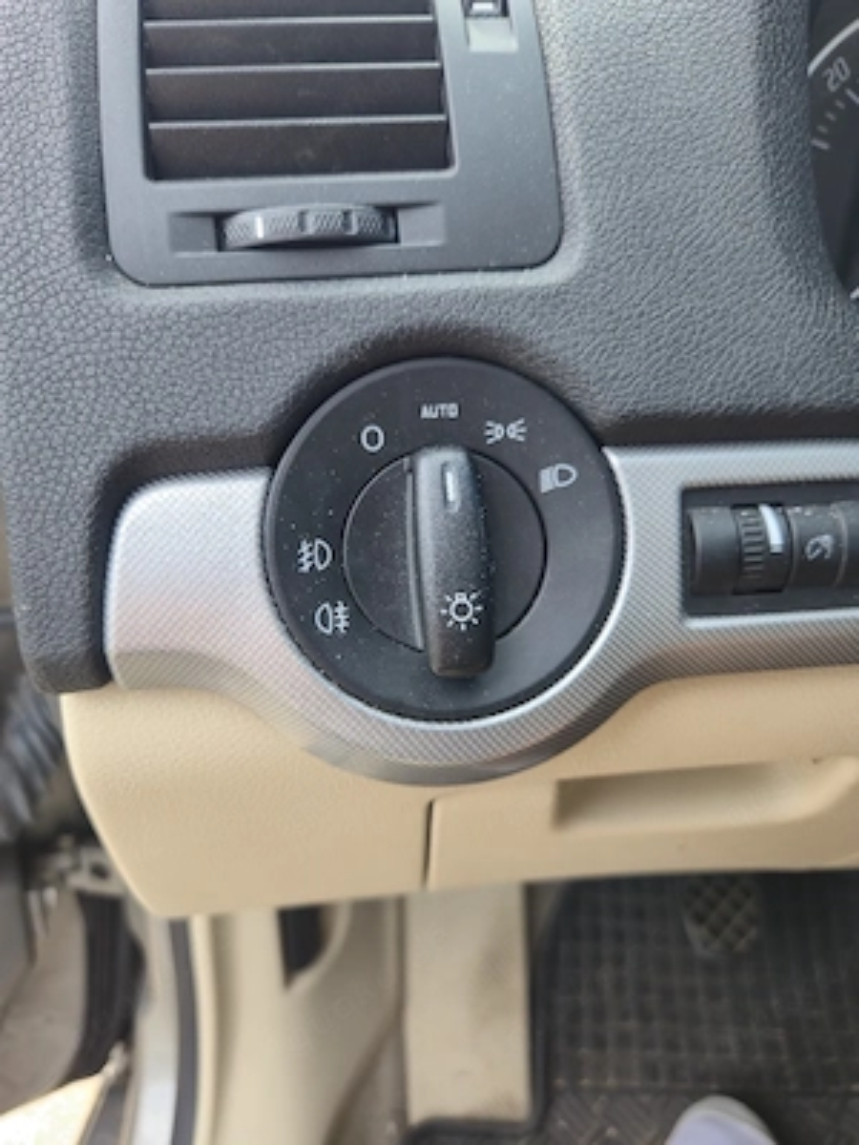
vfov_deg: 73.9
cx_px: 430
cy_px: 572
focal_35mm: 23
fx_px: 761
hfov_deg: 58.9
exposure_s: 1/128
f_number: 1.8
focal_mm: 5.4
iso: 25
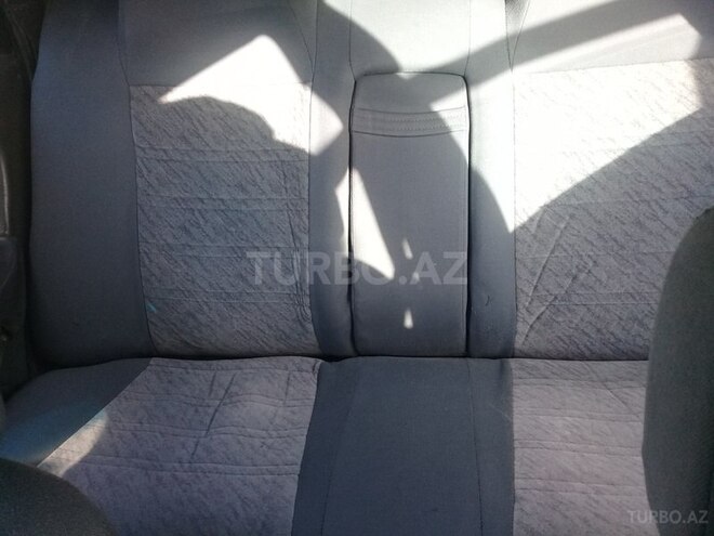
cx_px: 357
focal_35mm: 31
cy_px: 268
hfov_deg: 58.4
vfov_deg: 45.4
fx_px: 639
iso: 80
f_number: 2.2
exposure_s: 1/100
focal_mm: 3.3
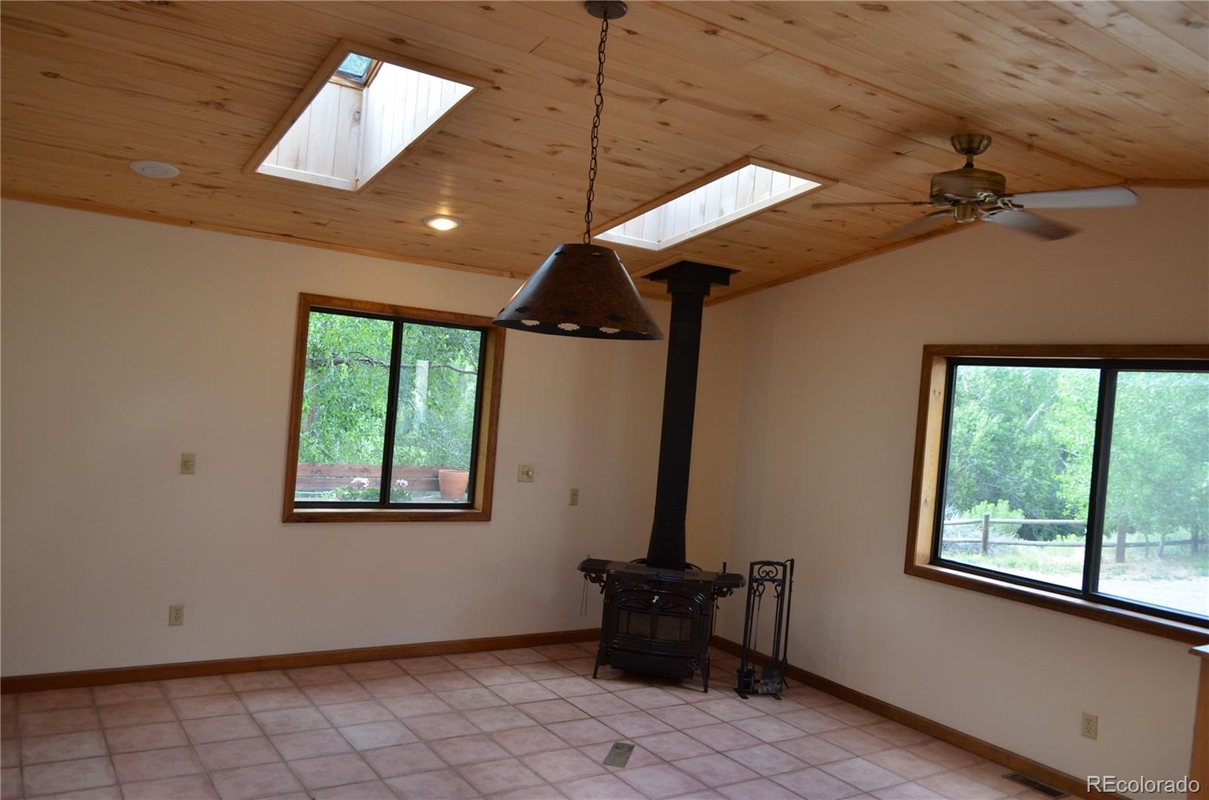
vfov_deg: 47.7
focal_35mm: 27
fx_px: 905
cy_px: 400
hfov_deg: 67.5
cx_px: 604
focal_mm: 18
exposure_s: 1/80
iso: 400
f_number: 4.5
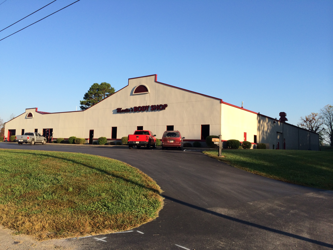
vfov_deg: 46.8
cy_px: 125
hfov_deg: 60.0
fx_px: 289
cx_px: 166
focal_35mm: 30
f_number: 2.2
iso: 32
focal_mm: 4.12
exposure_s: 1/1026
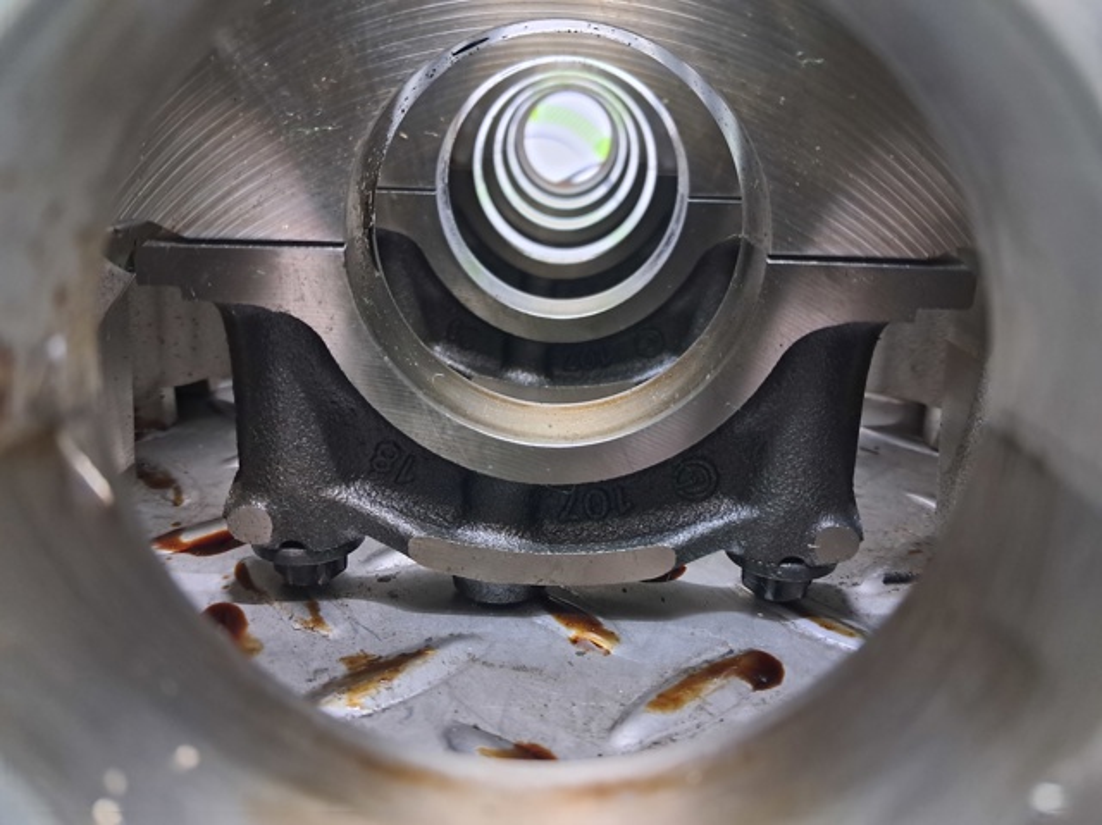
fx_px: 859
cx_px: 551
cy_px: 412
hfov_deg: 65.4
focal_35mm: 27
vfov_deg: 51.3
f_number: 1.8
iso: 800
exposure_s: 1/24
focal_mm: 4
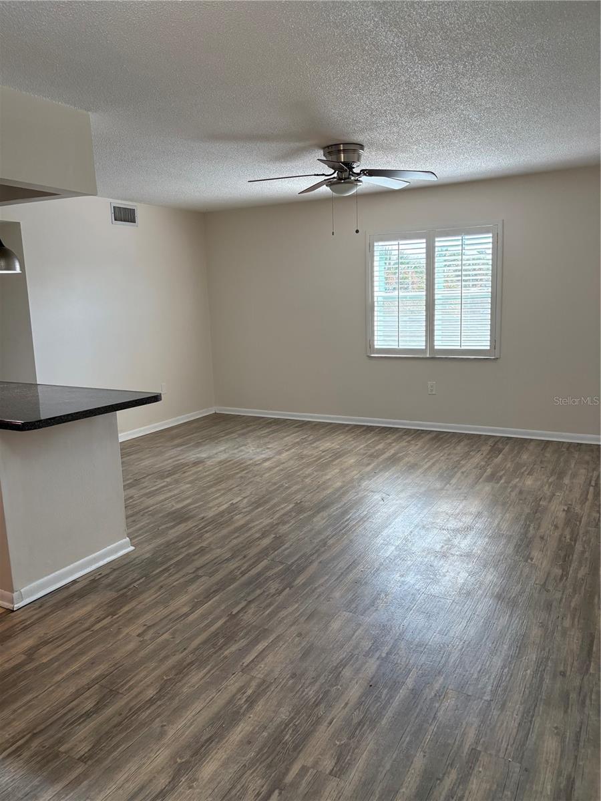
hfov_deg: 53.1
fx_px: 602
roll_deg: +1.8
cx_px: 300
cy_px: 400
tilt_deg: -7.9
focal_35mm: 26
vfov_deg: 67.3
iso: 125
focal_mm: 5.96
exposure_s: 1/162
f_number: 1.6
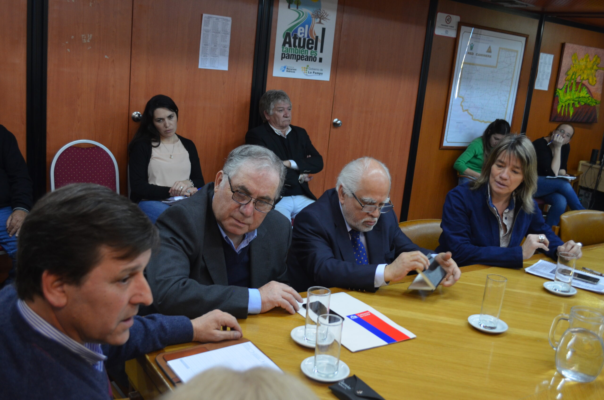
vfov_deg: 36.7
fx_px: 603
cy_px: 200
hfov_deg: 53.2
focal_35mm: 36
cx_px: 302
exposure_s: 1/60
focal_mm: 24
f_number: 4
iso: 720
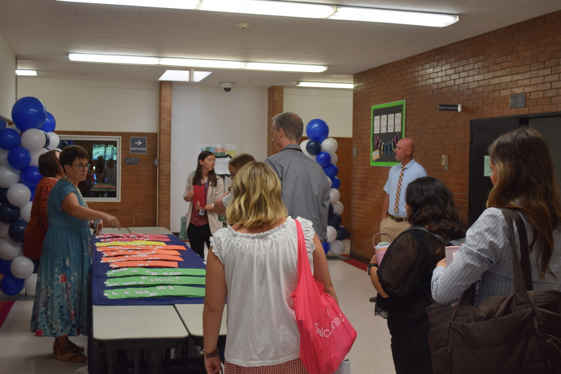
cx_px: 271
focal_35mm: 47
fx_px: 725
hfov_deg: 42.3
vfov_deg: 28.9
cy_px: 189
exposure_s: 1/60
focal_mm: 29
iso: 400
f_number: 4.5
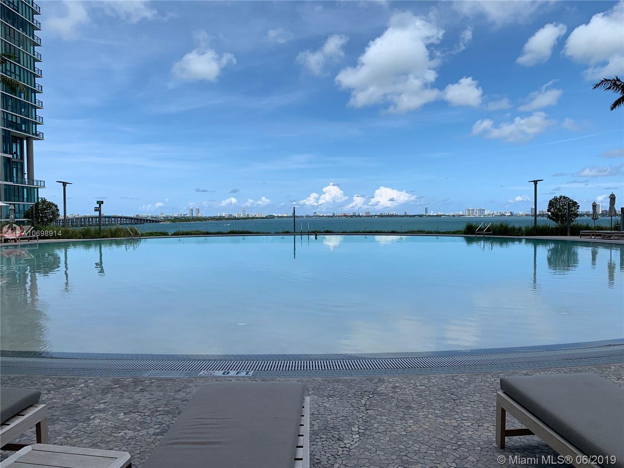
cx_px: 312
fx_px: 469
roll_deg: -0.1
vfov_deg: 53.1
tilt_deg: -1.8
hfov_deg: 67.3
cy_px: 234
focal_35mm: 26
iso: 25
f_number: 1.8
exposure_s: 1/2833
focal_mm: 4.25
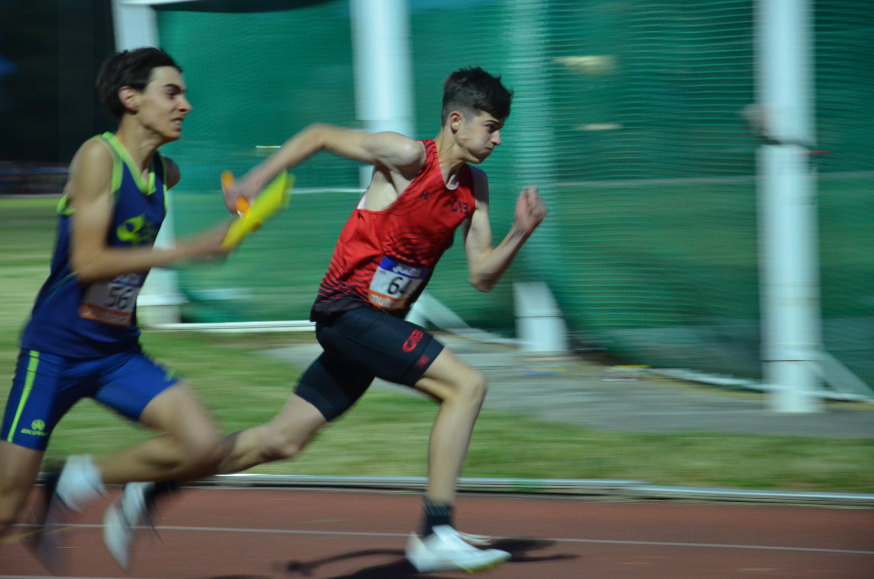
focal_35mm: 128
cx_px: 437
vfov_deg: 10.7
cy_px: 290
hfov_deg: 16.1
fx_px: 3089
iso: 1600
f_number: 5.6
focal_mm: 85
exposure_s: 1/80
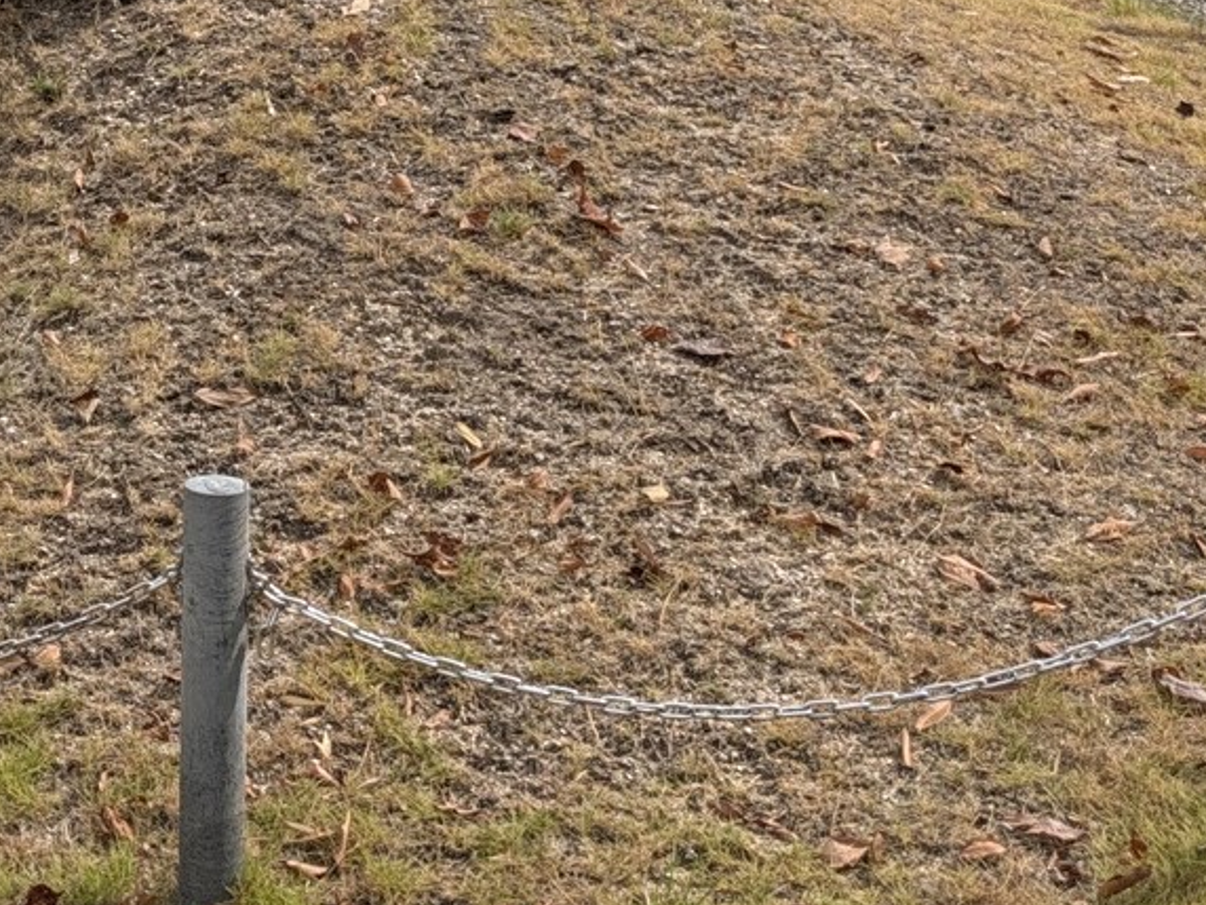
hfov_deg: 21.4
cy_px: 86
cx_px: -186
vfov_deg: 16.9
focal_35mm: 86
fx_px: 2996
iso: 24
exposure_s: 1/1972
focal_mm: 6.9
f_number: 1.68
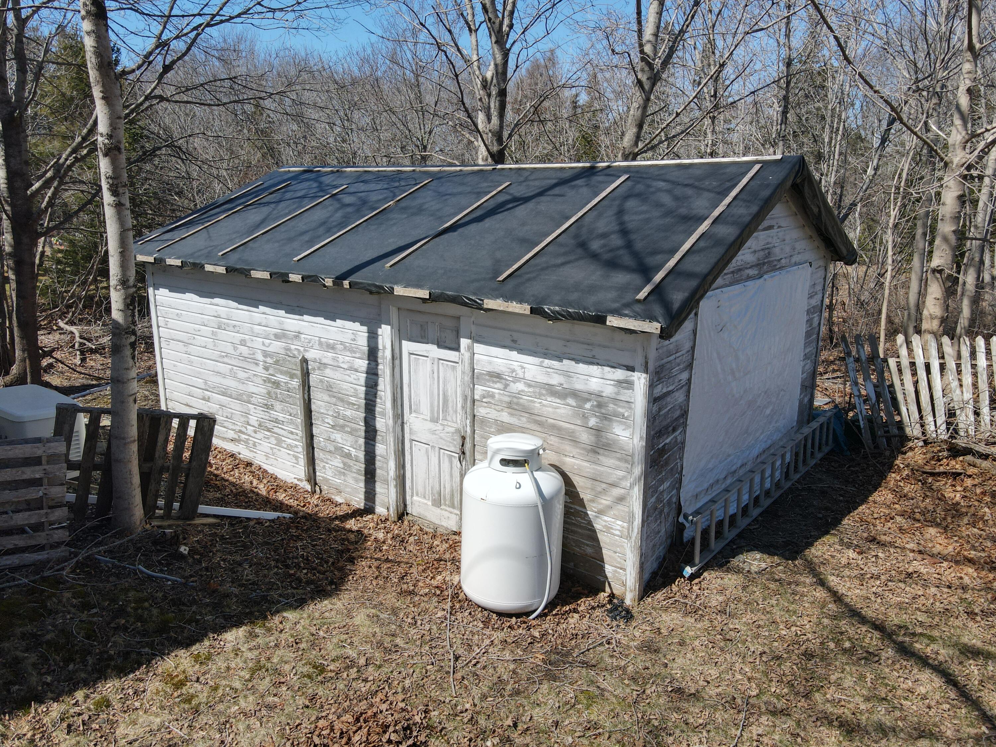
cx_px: 498
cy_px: 374
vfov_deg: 56.8
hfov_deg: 71.6
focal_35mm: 24
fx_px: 691
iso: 100
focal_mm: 4.5
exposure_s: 1/500
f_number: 2.8
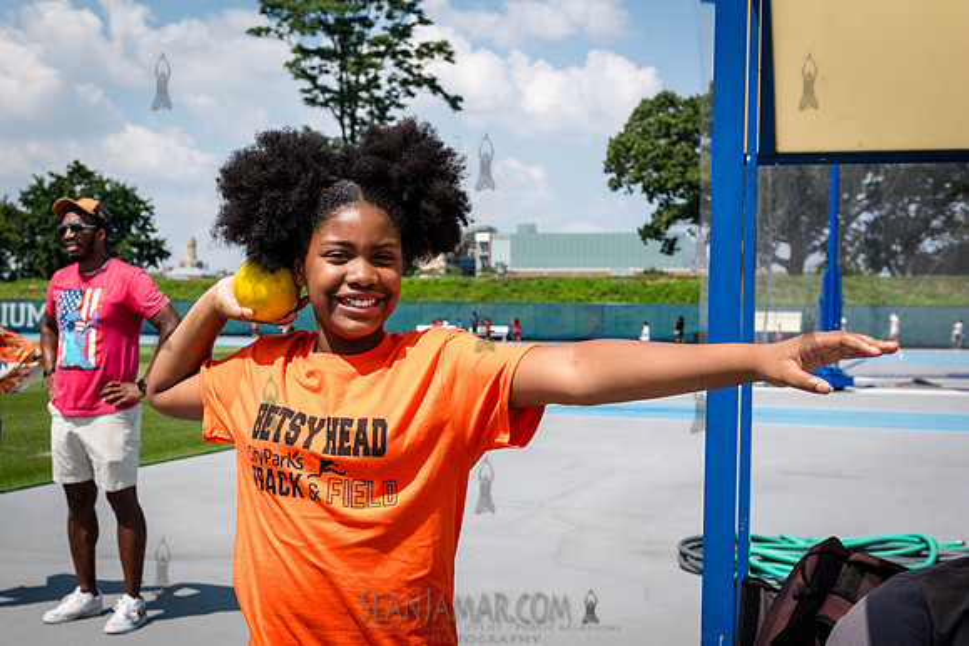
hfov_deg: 39.5
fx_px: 1344
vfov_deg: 27.0
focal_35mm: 50
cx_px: 397
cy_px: 372
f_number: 5.6
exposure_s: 1/2500
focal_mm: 42
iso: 400
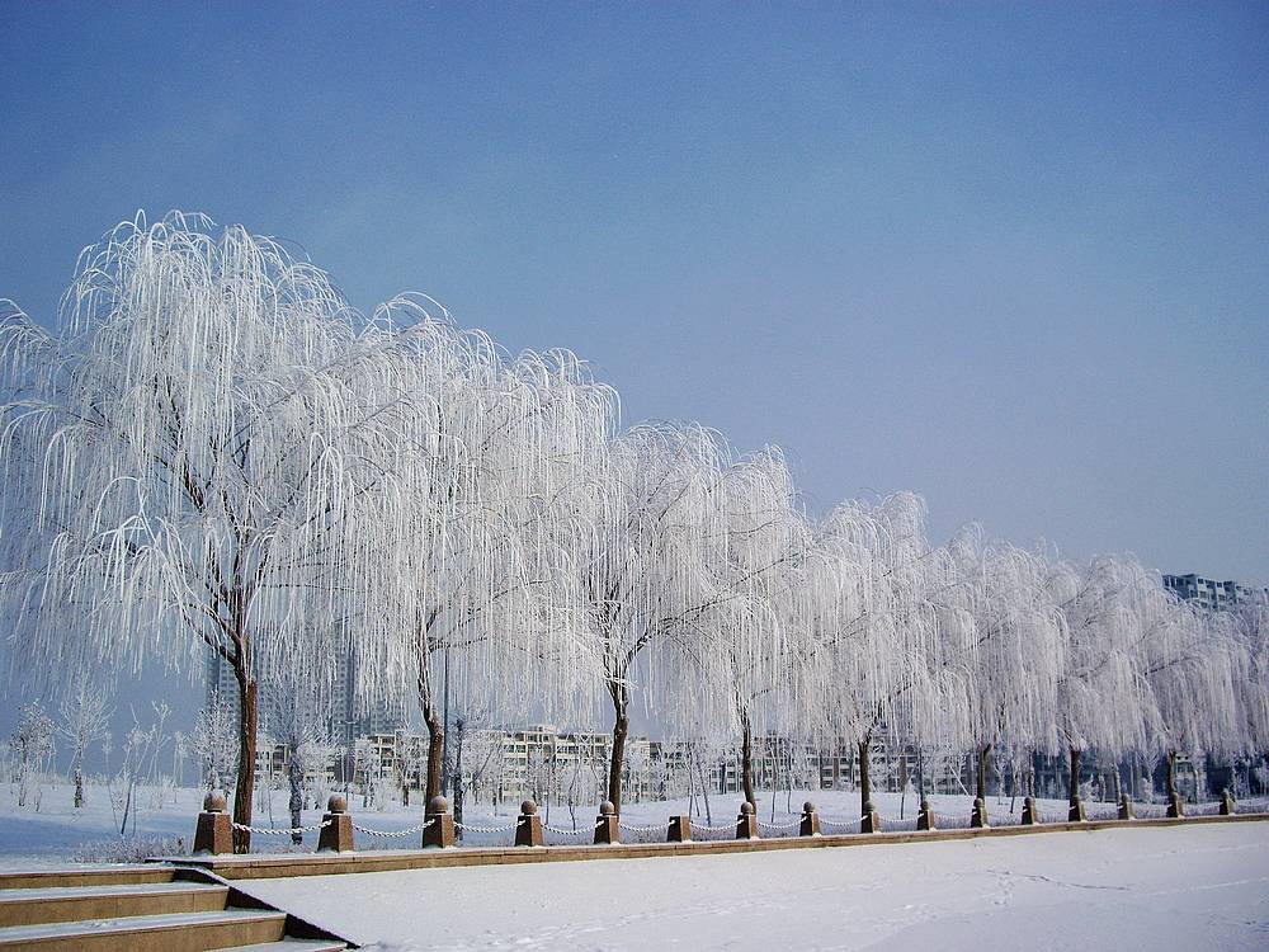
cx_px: 634
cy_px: 476
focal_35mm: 38
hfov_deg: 49.0
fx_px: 1393
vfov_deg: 37.7
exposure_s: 1/1000
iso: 100
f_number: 5.6
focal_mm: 7.9
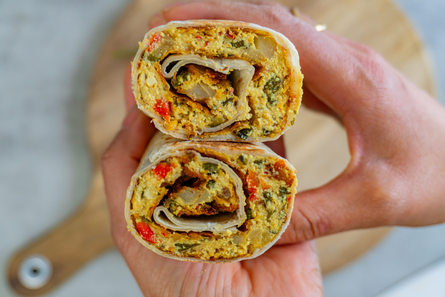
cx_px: 222
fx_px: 464
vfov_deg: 35.5
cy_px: 148
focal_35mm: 38
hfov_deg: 51.3
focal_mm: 25
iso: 250
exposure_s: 1/60
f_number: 4.5
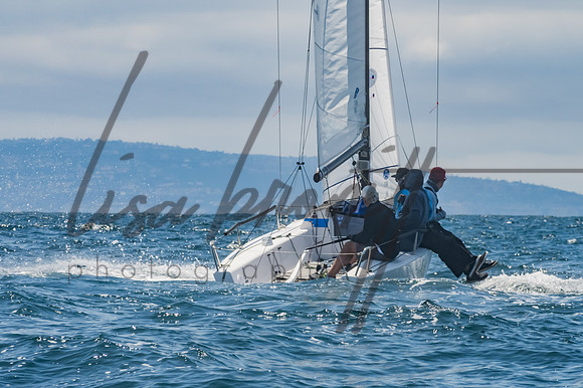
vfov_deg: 4.7
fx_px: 4737
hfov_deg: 7.0
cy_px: 194
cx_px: 287
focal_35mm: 293
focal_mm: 190
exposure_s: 1/1000
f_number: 14
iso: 640
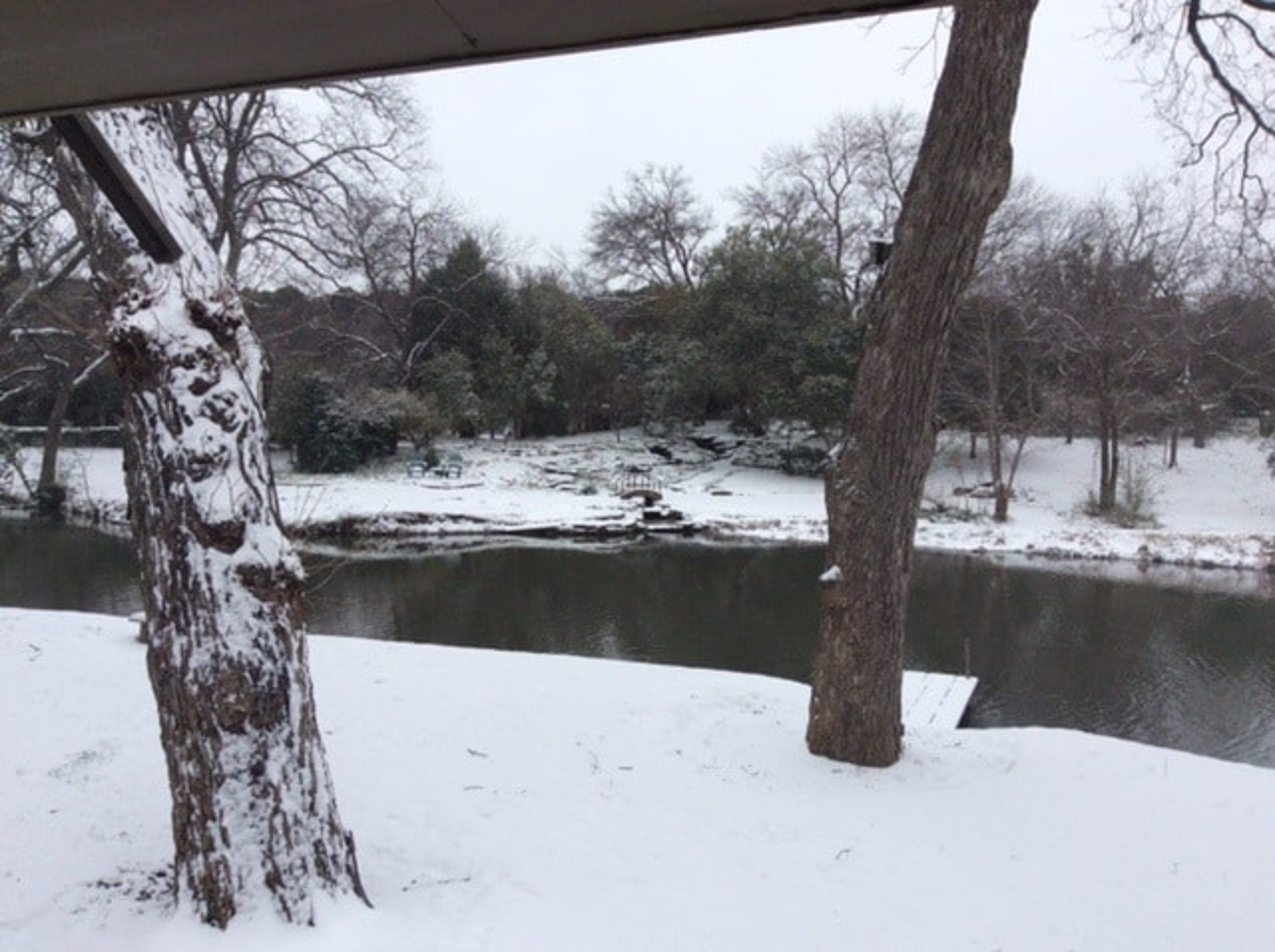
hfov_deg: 56.9
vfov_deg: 44.1
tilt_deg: -4.9
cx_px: 638
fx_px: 1177
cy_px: 476
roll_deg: -1.2
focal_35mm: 32
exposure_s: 1/1217
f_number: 2.4
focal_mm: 3.3
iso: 32
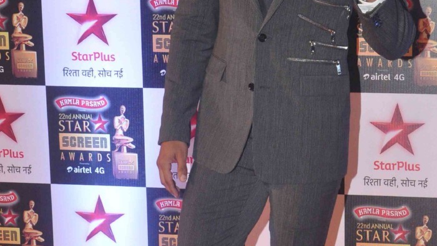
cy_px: 119
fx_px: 1252
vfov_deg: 11.2
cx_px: 302
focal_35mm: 108
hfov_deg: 19.7
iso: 1600
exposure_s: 1/200
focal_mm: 32
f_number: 10
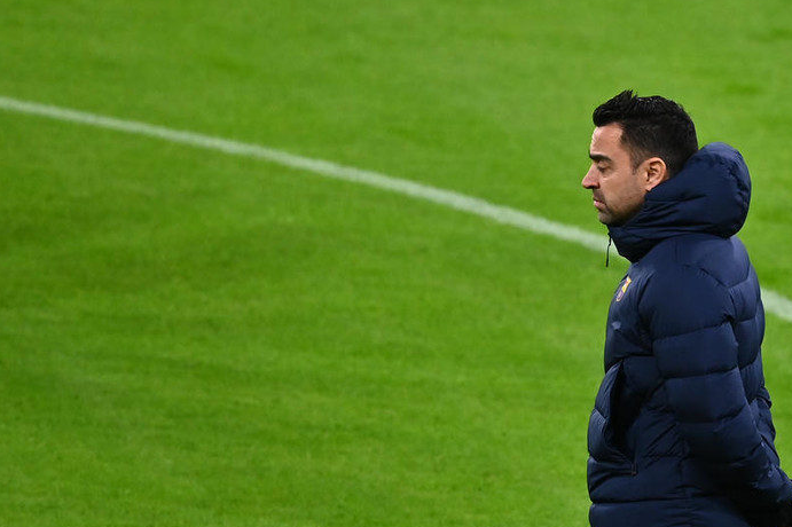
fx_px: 12731
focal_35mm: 579
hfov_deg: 3.6
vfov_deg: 2.4
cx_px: 364
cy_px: 281
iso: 3200
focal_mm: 500
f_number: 5.6
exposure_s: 1/800
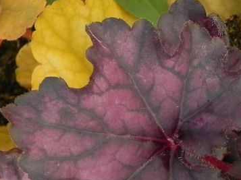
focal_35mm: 314
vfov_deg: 4.7
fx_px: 2184
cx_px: 268
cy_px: 247
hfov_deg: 6.3
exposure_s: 1/125
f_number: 4.5
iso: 160
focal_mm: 18.8
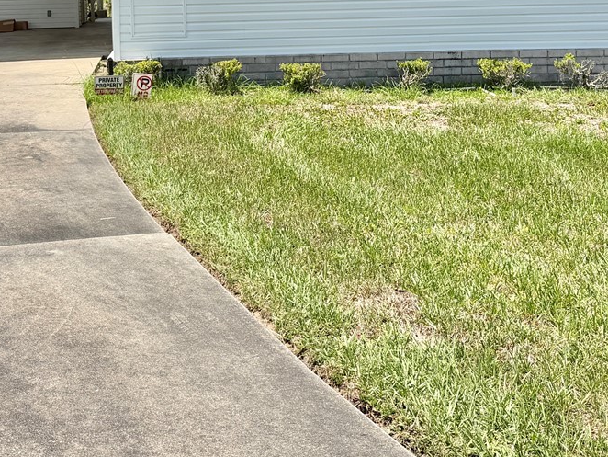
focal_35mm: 58
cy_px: -5
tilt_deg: -1.9
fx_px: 1019
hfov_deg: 32.8
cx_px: 186
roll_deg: +1.1
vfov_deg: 24.1
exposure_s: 1/4975
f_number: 1.78
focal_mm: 6.76
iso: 80
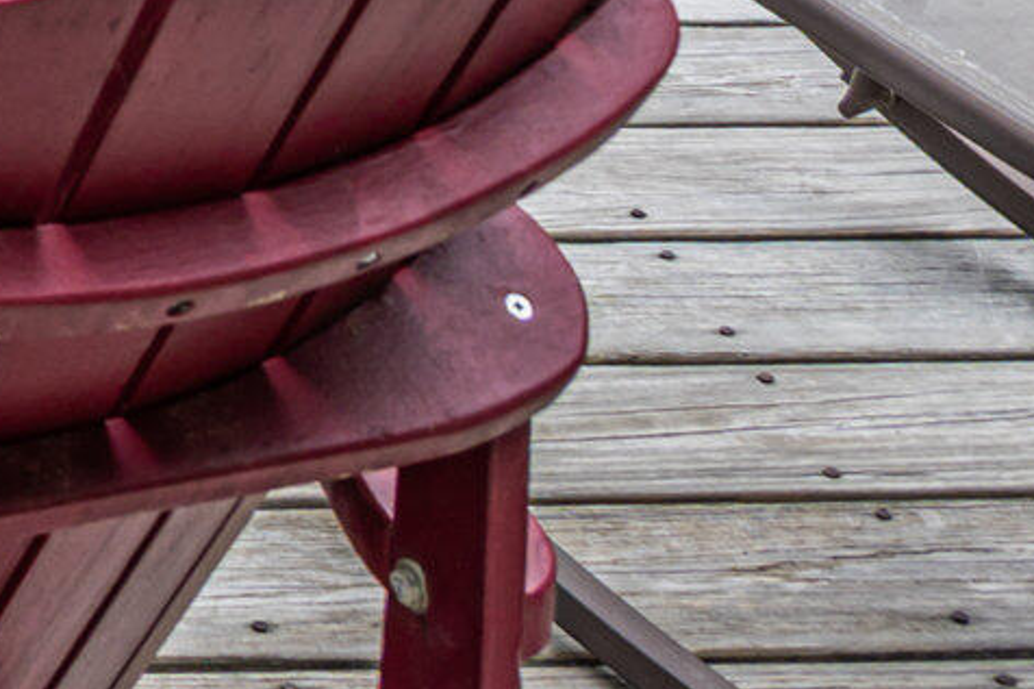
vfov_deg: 9.2
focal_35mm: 131
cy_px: -1080
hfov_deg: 13.9
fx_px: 3761
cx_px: -823
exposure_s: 1/100
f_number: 10
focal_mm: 24
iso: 100
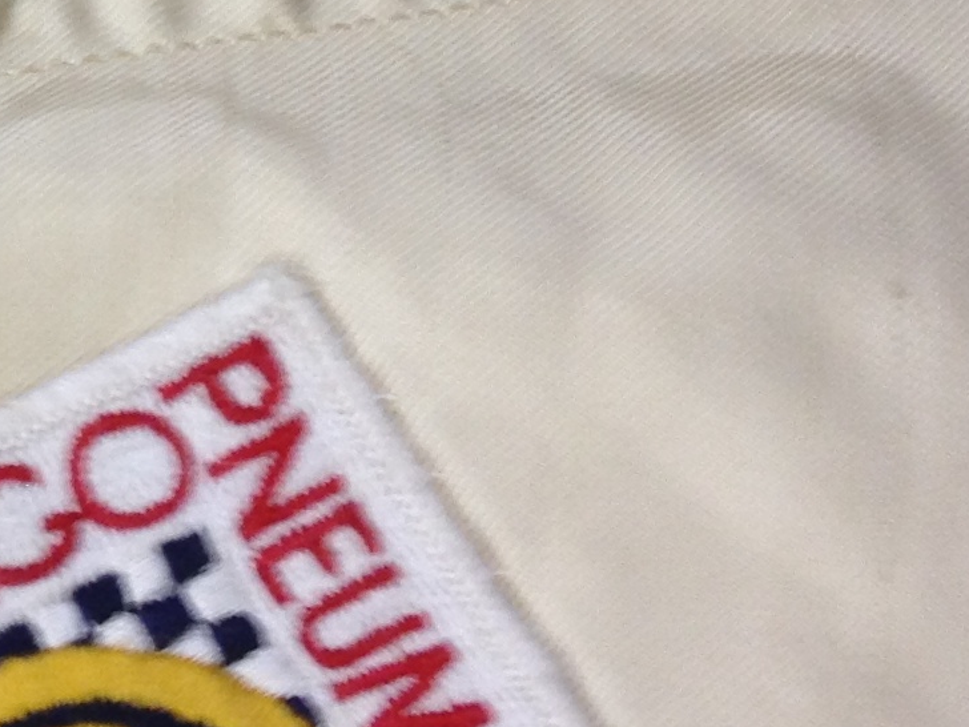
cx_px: -317
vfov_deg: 9.1
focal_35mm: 157
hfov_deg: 12.2
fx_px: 4395
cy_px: -486
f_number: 2.4
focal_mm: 4.28
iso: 50
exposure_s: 1/20
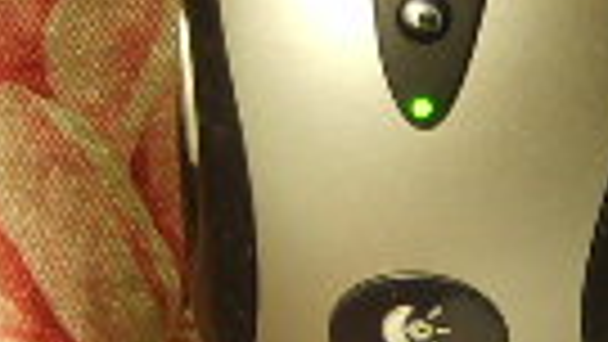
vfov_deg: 6.7
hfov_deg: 11.9
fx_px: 2919
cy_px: 238
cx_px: 378
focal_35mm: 181
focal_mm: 5.8
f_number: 2.8
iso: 100
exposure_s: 1/30
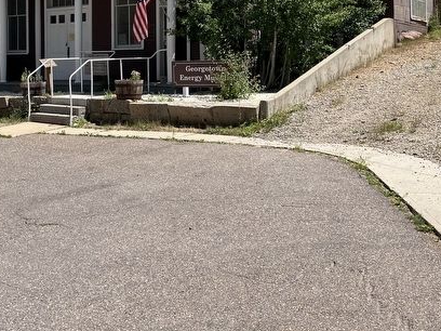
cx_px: 90
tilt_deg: +0.6
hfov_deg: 36.3
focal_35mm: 51
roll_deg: +1.7
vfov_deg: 27.8
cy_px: 54
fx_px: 650
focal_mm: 5.7
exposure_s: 1/4115
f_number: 1.5
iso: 50
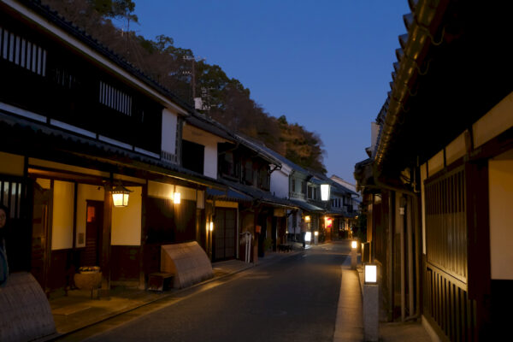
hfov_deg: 50.7
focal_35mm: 38
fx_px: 541
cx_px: 256
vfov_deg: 35.1
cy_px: 171
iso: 1600
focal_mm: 25.4
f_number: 3.2
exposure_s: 1/15
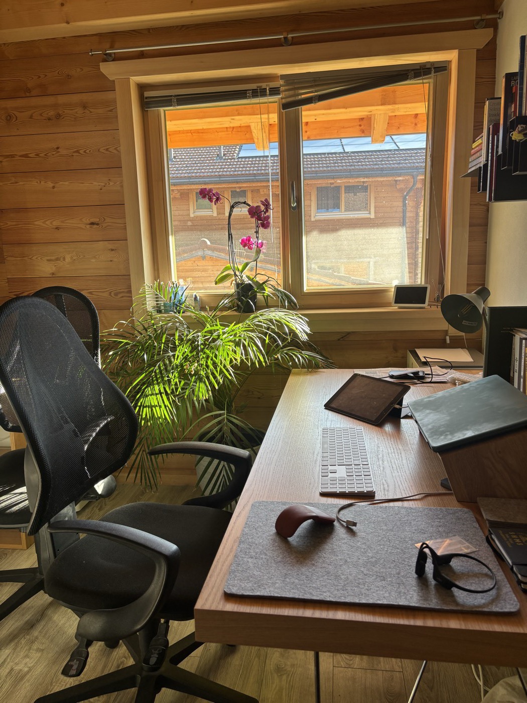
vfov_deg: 67.3
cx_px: 264
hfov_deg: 53.1
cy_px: 352
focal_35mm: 26
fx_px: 528
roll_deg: +2.3
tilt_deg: -12.2
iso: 50
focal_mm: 5.96
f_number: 1.6
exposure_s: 1/121
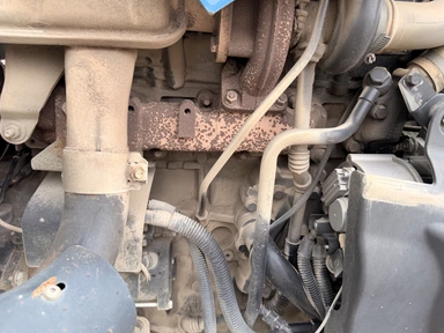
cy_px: 166
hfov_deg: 69.4
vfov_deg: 54.9
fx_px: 321
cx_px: 223
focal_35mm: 25
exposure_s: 1/179
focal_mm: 6.76
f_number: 1.78
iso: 80
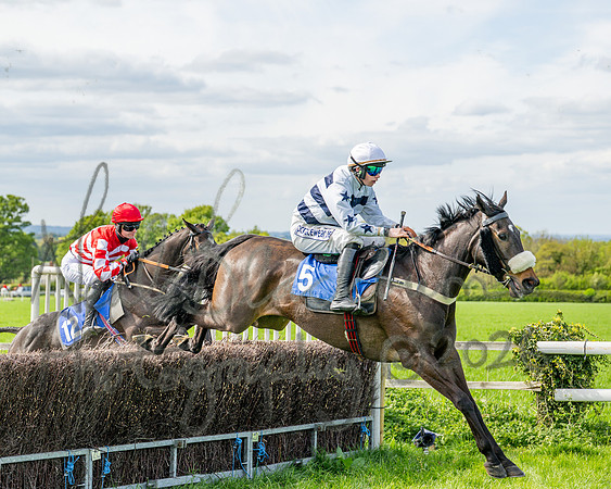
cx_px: 262
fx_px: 1776
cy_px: 287
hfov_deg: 19.5
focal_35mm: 98
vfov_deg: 15.7
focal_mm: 70
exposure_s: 1/1600
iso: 200
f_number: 4
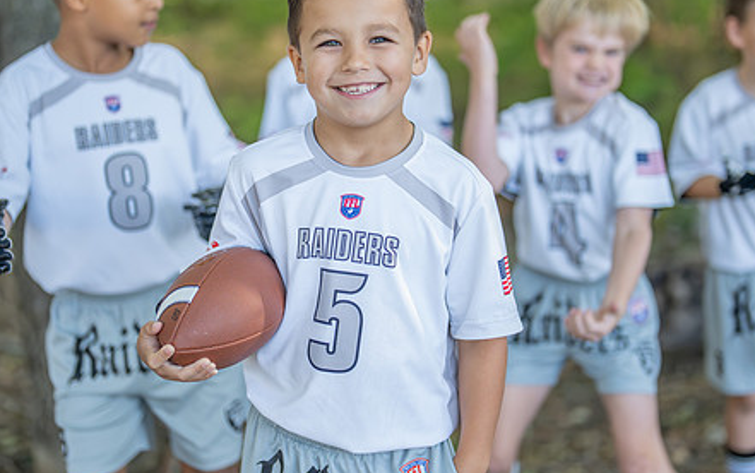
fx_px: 1647
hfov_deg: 25.8
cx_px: 405
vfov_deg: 16.3
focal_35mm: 80
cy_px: 208
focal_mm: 50
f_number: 1.2
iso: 1000
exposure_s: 1/5000
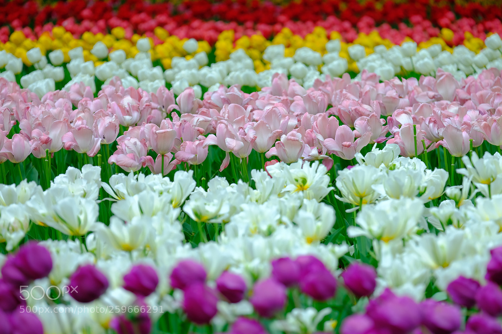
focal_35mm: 210
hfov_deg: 9.8
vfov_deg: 6.5
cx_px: 251
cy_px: 167
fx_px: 2928
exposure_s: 1/220
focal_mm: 140
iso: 200
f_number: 3.6
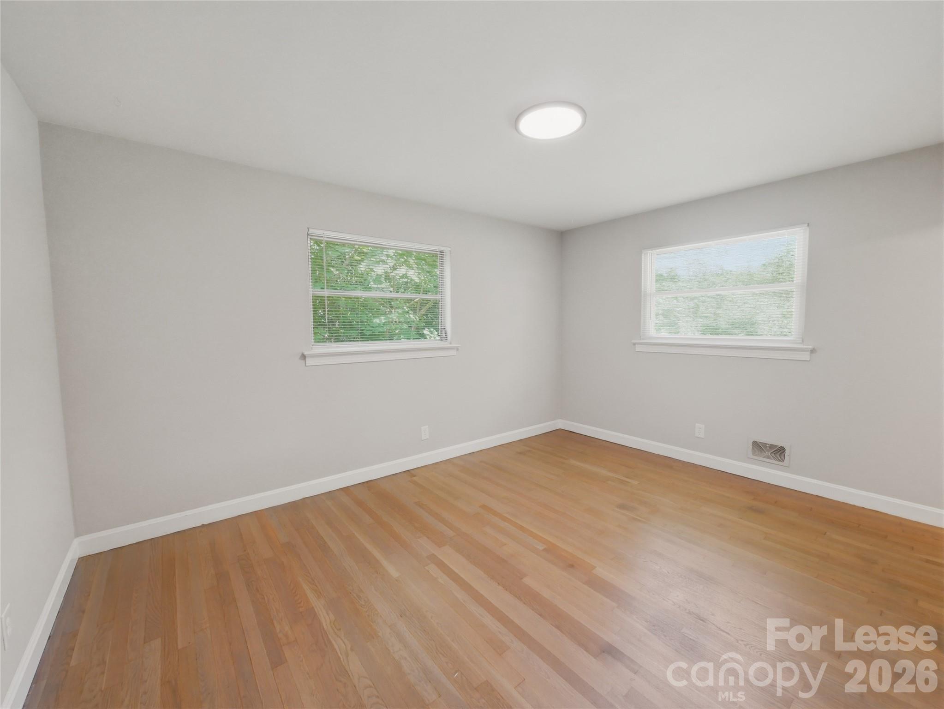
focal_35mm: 14
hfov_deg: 102.0
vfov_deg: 85.7
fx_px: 382
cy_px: 354
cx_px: 472
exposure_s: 1/3.33
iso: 200
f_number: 8
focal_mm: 7
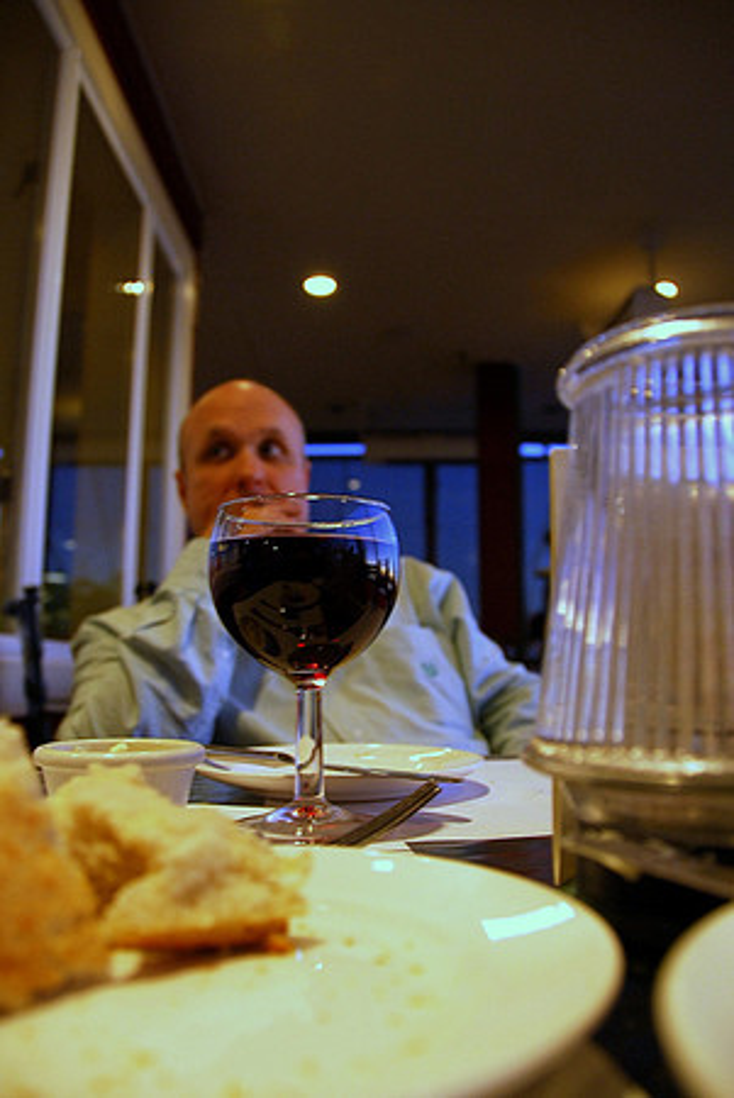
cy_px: 549
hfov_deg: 48.0
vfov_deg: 67.3
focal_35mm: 27
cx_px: 367
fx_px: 824
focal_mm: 18
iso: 400
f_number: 3.5
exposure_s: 1/4
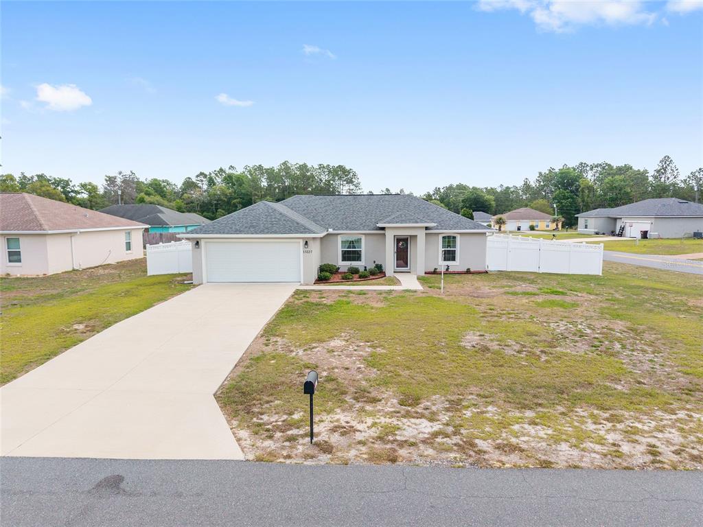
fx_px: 487
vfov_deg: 56.8
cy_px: 264
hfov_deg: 71.6
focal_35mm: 24
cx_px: 352
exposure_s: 1/4000
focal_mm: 8.67
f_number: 1.8
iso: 310
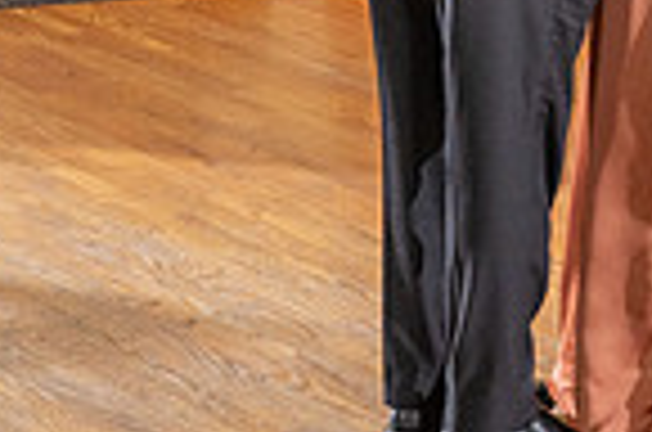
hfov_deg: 10.2
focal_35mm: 199
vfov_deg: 6.8
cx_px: 821
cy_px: -127
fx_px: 3596
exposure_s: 1/160
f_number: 4
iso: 800
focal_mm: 42
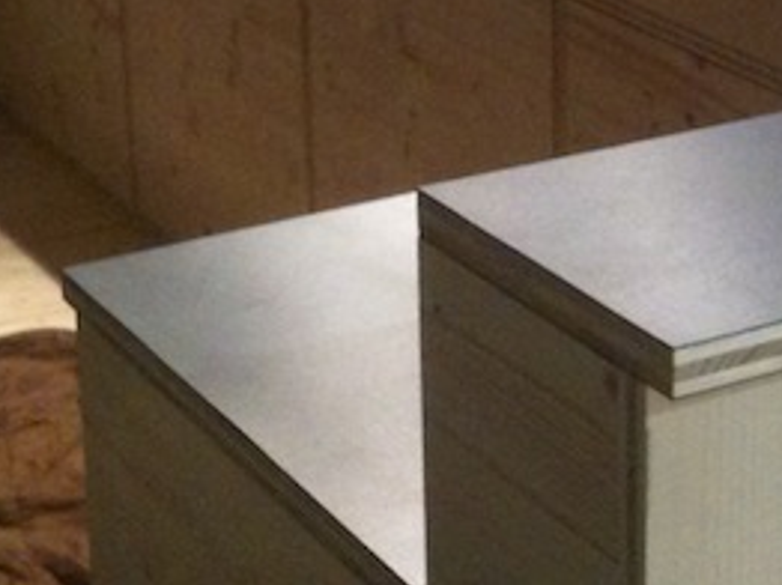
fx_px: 2415
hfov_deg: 18.3
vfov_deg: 13.7
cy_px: 54
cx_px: 603
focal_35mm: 107
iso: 320
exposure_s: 1/15
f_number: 2.8
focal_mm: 3.85
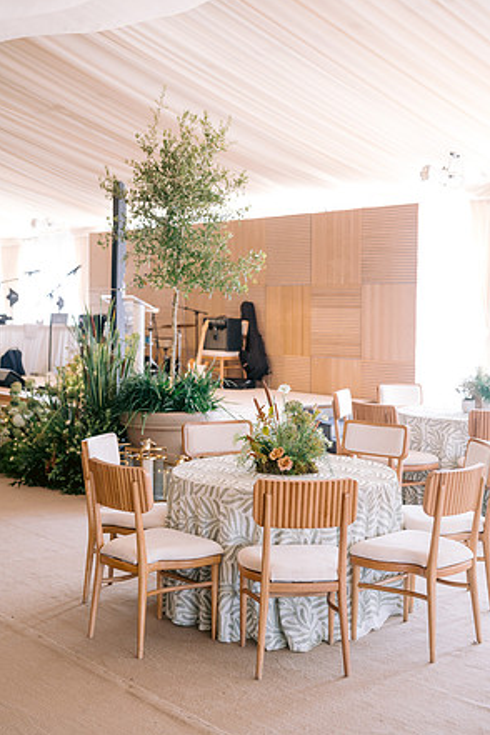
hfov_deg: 26.5
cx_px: 248
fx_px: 1041
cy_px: 368
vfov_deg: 38.9
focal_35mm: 51
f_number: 2.8
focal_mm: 50
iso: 400
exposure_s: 1/200
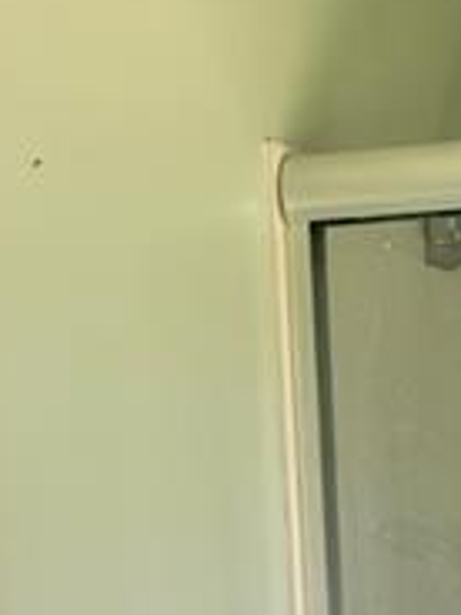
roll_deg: -0.2
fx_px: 1776
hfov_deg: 14.3
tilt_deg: -13.3
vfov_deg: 17.5
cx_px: 551
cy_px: 939
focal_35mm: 100
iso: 100
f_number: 1.78
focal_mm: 6.76
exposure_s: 1/121
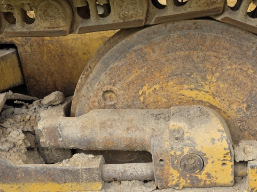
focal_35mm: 49
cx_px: 183
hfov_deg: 38.2
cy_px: 153
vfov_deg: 29.0
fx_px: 364
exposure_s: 1/359
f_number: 1.7
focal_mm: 6.3
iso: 25
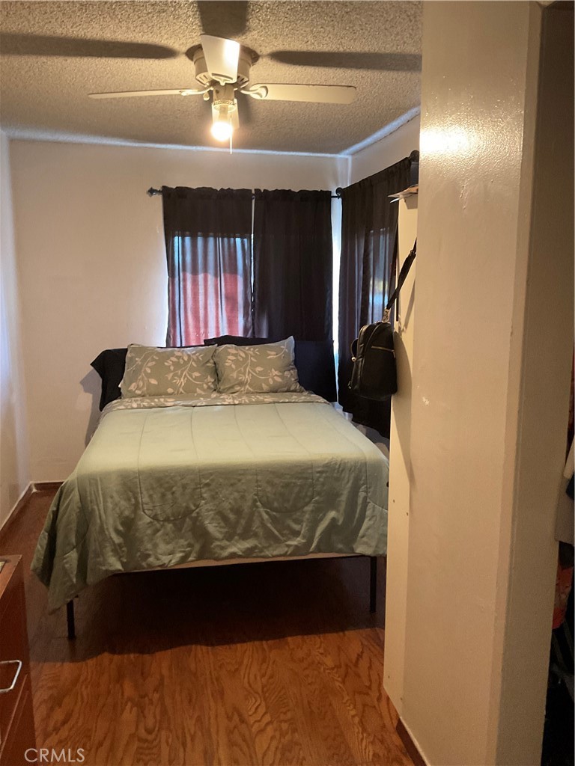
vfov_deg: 61.7
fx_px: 642
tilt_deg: -10.5
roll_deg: -1.3
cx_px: 288
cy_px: 383
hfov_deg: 48.2
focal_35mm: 29
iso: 320
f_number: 1.8
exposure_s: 1/40
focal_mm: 3
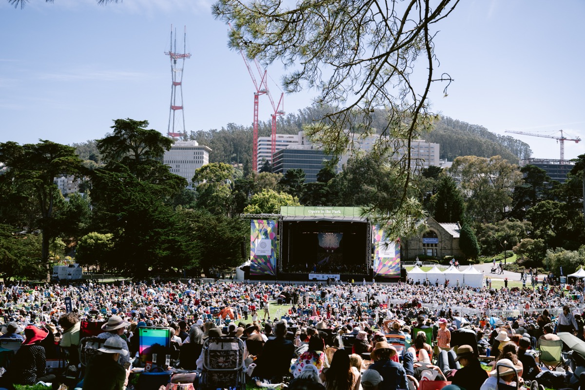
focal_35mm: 46
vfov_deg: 29.2
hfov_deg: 42.7
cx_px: 292
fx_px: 747
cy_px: 195
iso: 200
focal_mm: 46
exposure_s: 1/1000
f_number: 5
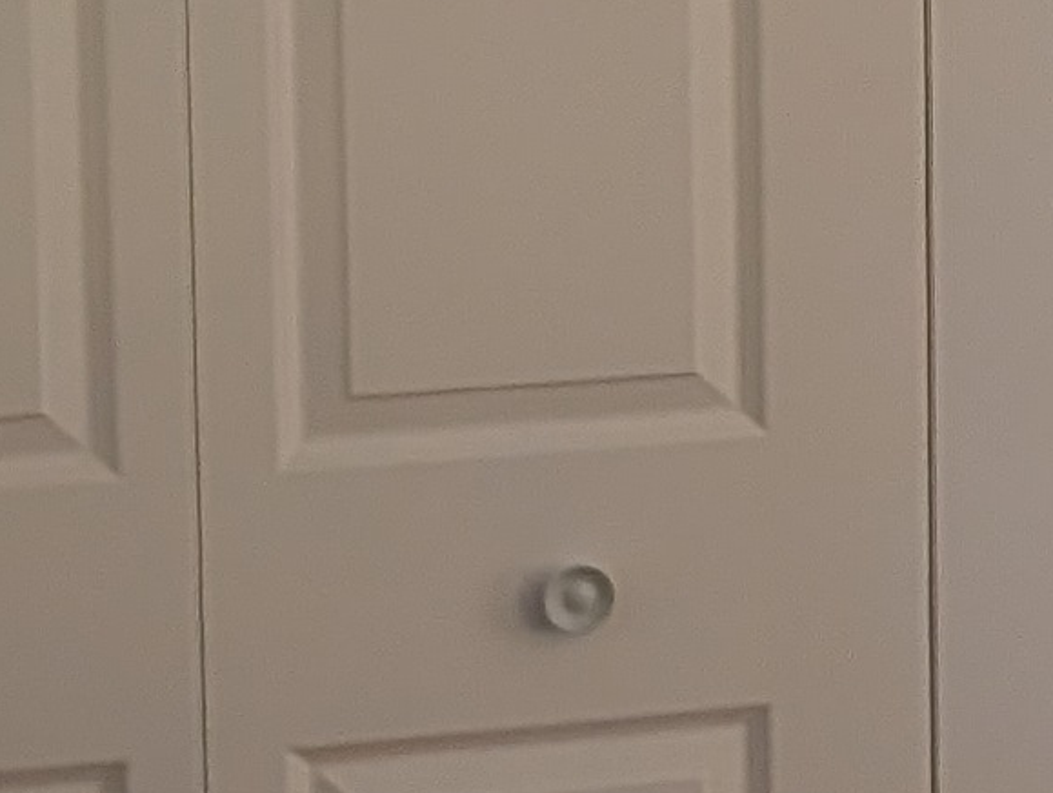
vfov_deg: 8.7
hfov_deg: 10.9
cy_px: -275
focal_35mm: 169
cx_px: 1955
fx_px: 5148
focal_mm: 6.9
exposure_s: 1/120
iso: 464
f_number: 1.68
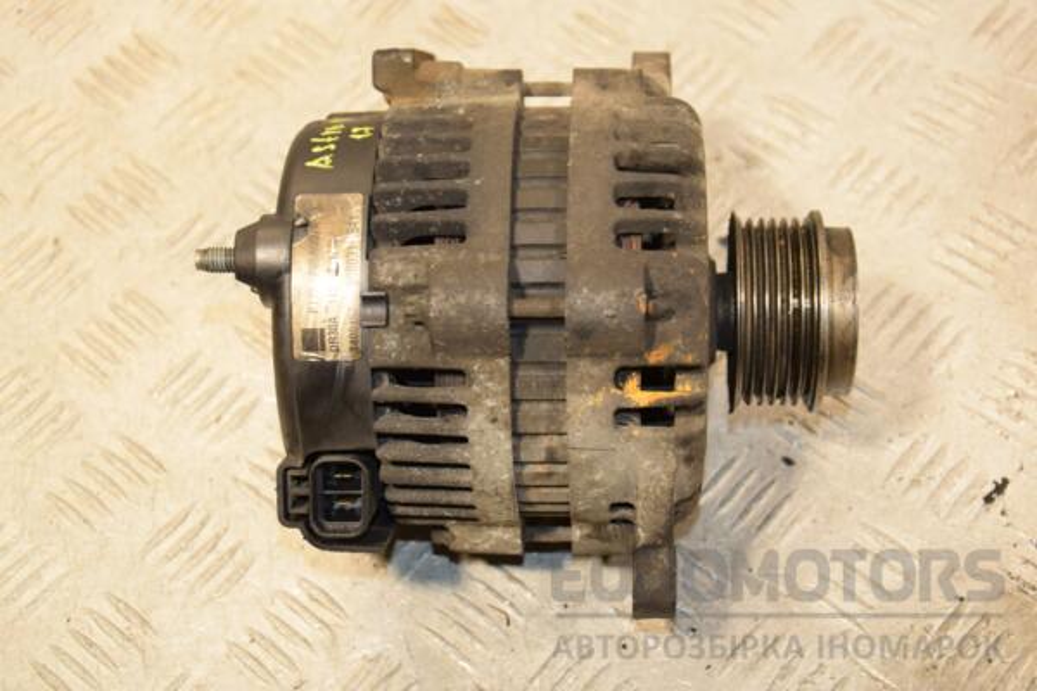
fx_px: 1815
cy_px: 346
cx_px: 518
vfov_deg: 21.6
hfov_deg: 31.9
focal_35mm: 63
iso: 800
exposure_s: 1/200
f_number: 5
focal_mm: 42
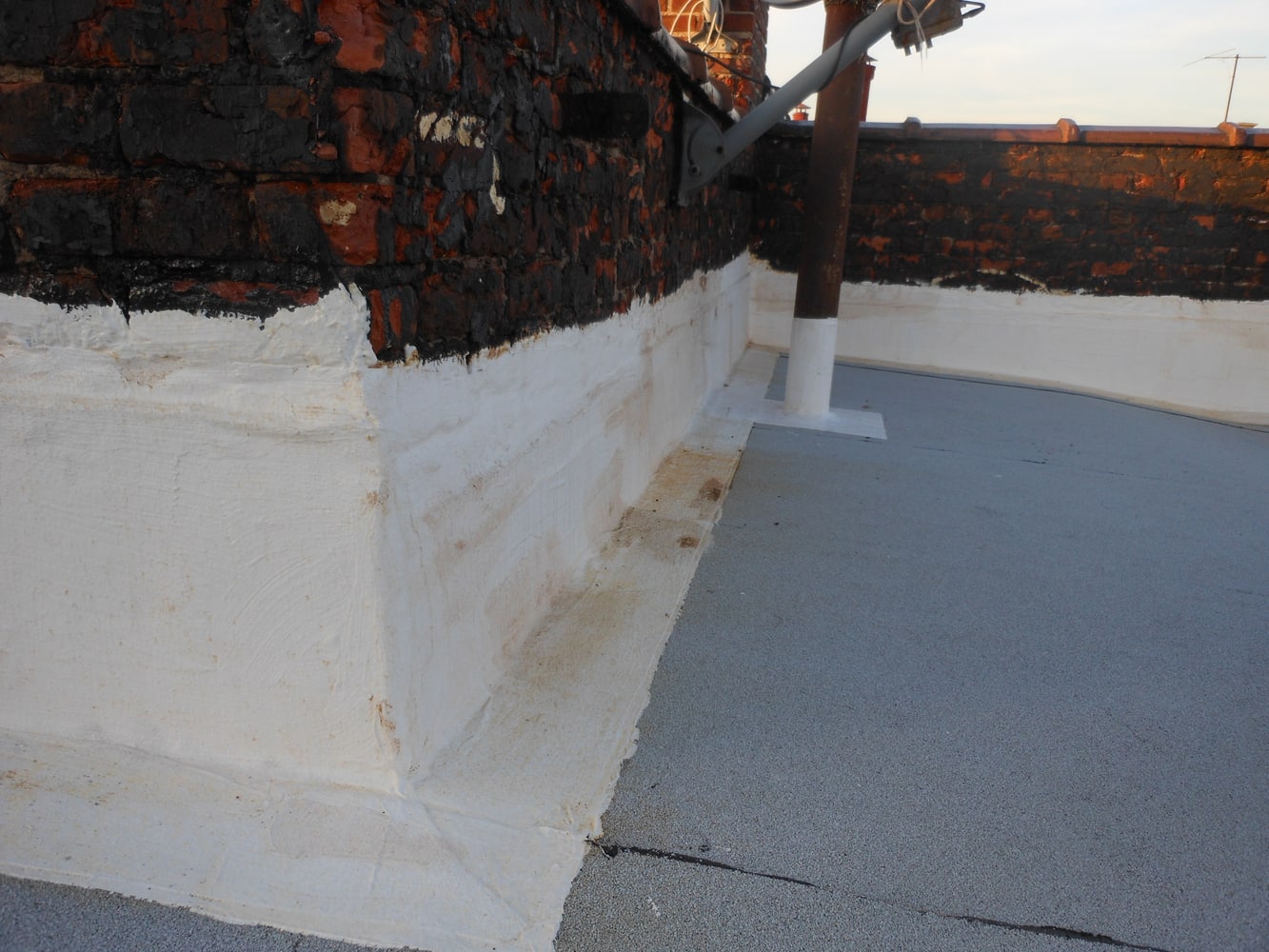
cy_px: 476
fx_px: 1027
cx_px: 634
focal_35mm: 28
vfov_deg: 49.8
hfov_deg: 63.4
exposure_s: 1/160
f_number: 3.7
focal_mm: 5
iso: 80
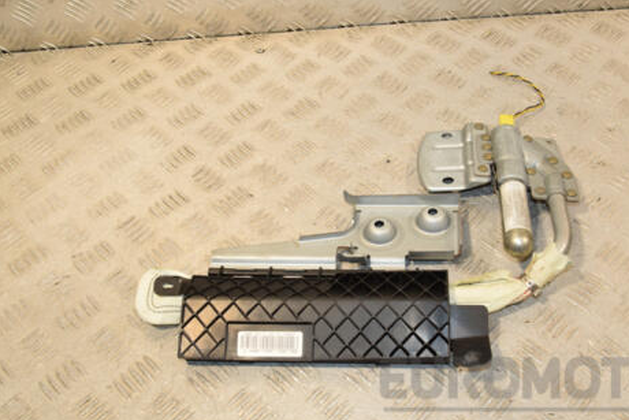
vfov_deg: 31.2
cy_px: 196
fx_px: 751
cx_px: 354
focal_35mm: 43
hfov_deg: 45.3
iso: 800
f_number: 8
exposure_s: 1/200
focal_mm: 22
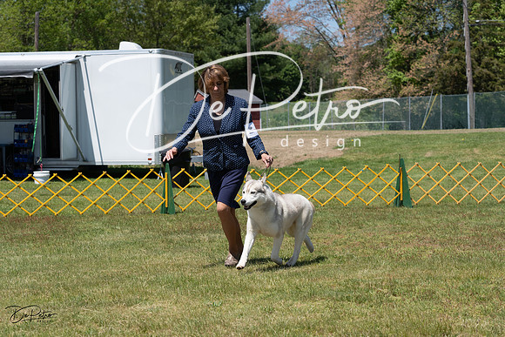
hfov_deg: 23.6
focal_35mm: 86
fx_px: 1207
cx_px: 252
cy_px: 168
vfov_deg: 15.9
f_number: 7.1
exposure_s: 1/1600
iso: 500
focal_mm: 86
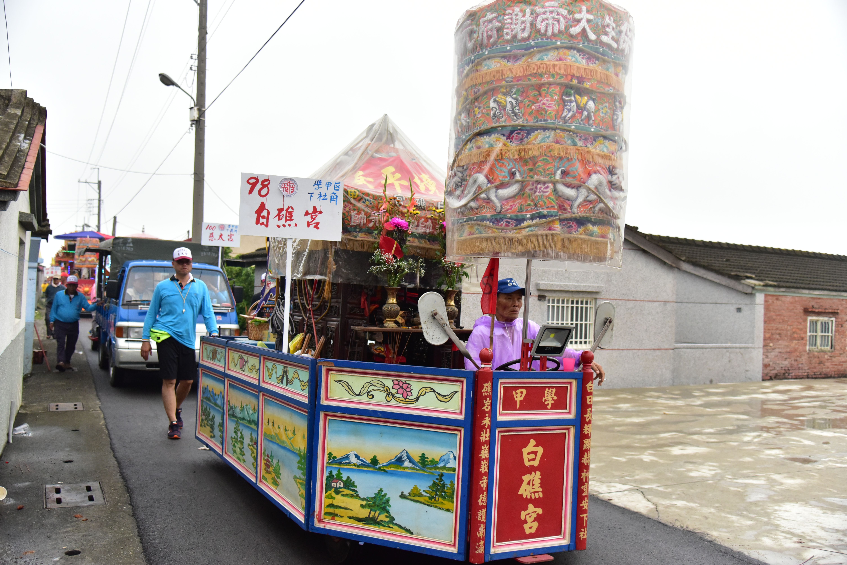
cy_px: 282
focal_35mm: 31
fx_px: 730
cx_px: 424
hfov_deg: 60.3
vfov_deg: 42.4
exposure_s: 1/4000
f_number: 4
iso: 2500
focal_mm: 31
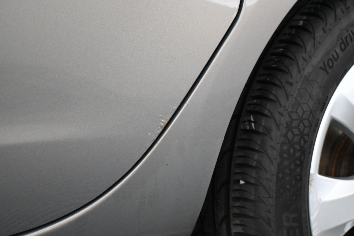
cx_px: 177
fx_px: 531
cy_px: 118
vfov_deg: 25.1
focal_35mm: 54
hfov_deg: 36.9
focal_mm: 36
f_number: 5.3
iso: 5000
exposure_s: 1/60
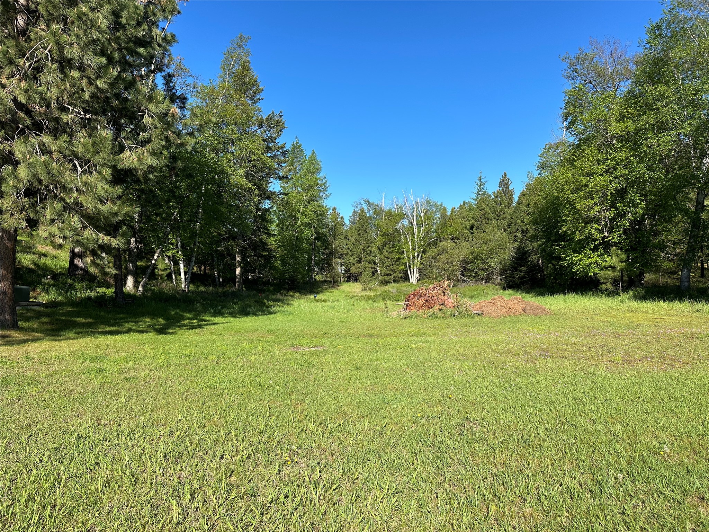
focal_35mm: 24
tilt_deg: +1.6
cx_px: 354
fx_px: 492
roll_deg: +0.5
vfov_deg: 56.8
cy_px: 266
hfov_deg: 71.6
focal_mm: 6.86
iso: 80
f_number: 1.78
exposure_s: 1/2967
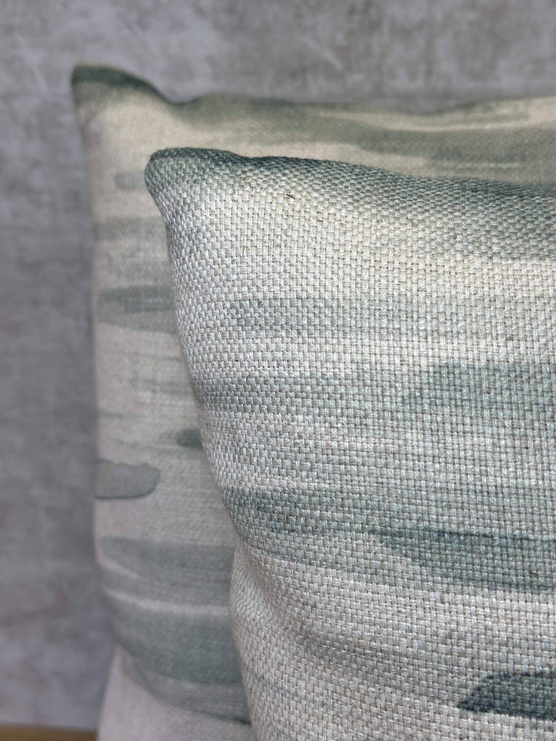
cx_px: 278
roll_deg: +0.5
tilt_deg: -16.8
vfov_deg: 39.7
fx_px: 1028
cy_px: 370
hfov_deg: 30.3
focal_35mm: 48
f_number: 1.78
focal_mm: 6.86
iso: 80
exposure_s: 1/433
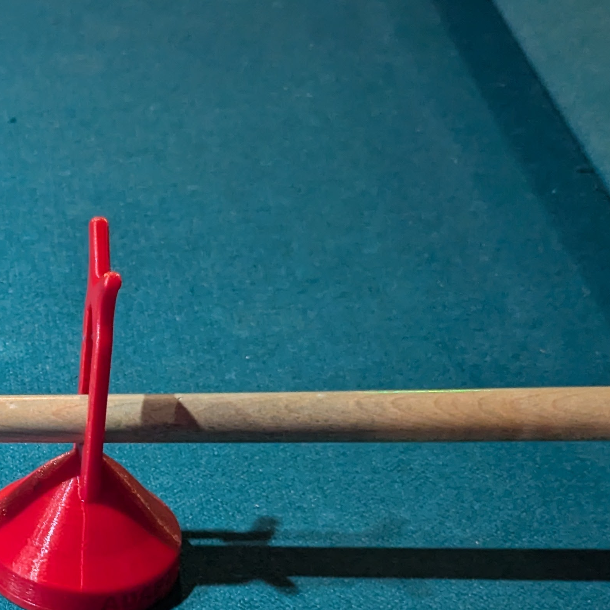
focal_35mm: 110
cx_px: -144
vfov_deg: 15.8
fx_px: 2193
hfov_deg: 15.2
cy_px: 458
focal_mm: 6.81
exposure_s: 1/60
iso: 291
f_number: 1.85
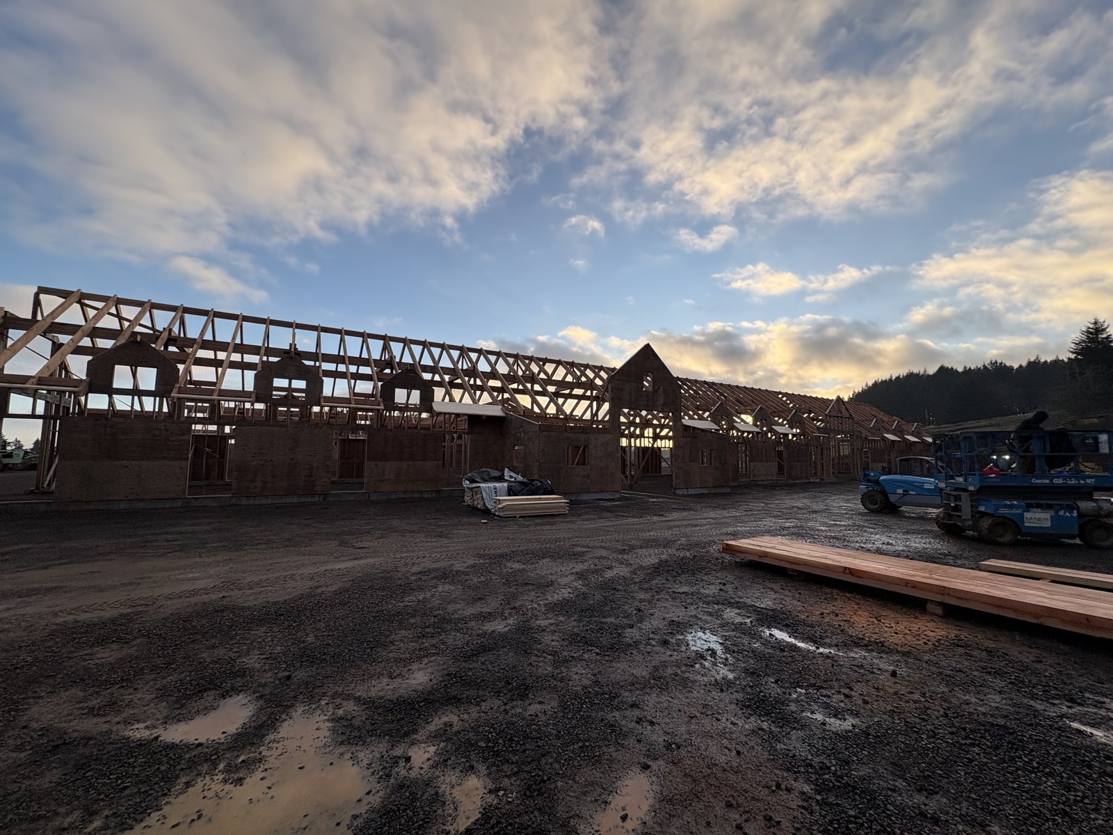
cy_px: 418
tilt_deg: +6.7
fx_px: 450
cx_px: 556
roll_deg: +1.3
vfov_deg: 85.7
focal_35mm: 14
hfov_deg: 102.1
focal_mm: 2.22
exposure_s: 1/932
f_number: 2.2
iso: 50
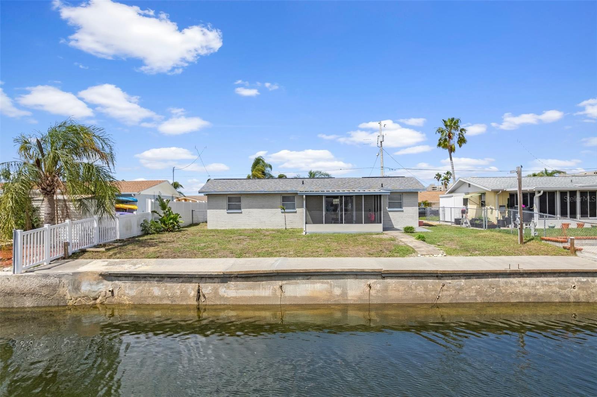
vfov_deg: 57.2
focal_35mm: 22
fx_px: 365
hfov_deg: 78.6
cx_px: 298
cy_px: 198
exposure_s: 1/3000
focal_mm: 8.38
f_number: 2.8
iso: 120
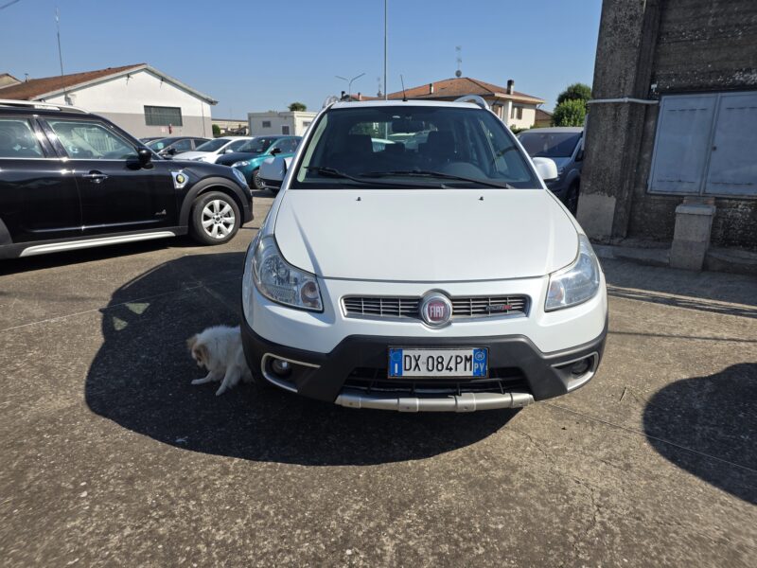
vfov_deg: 58.9
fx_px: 503
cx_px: 378
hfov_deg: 73.9
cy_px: 284
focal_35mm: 23
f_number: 1.7
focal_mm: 6.25
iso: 80
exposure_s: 1/5958
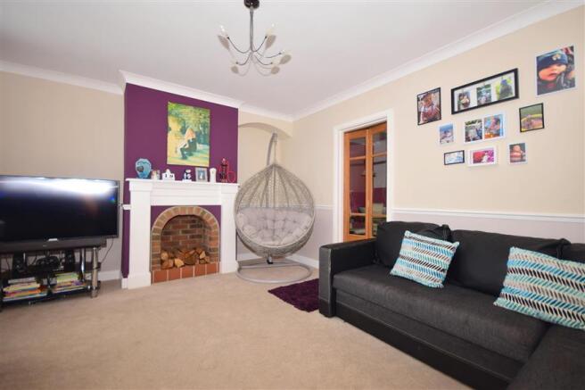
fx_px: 244
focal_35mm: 15
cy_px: 195
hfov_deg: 100.4
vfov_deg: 77.3
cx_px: 292
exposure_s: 1/50
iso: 200
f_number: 5
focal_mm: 10
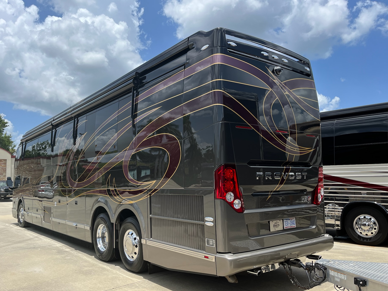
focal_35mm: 29
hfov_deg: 61.5
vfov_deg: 48.2
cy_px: 161
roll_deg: +1.1
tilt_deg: +3.1
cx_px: 173
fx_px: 325
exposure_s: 1/3623
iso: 50
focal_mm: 5.1
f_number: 1.6
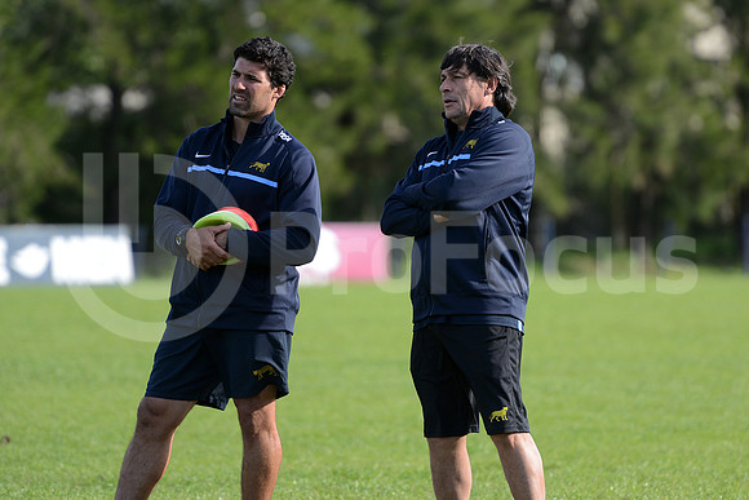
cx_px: 374
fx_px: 5619
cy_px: 250
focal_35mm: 270
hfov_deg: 7.6
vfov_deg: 5.1
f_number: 4
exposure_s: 1/640
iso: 400
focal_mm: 270
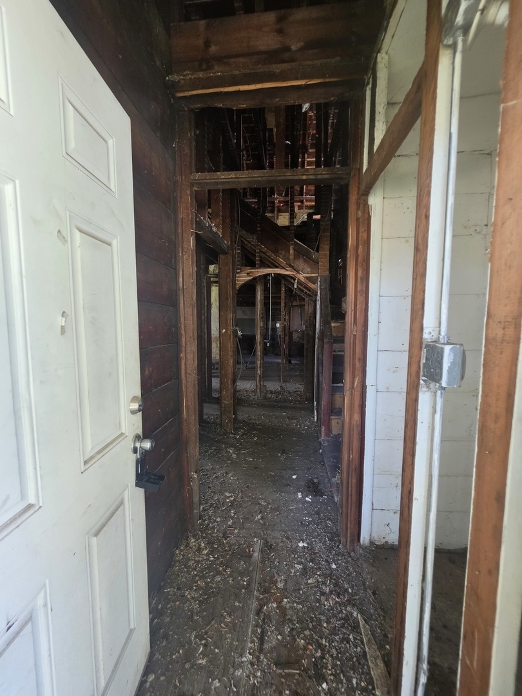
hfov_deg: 89.9
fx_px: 261
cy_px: 348
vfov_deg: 106.2
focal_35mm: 13
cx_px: 261
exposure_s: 1/100
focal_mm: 2.2
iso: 250
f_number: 1.9
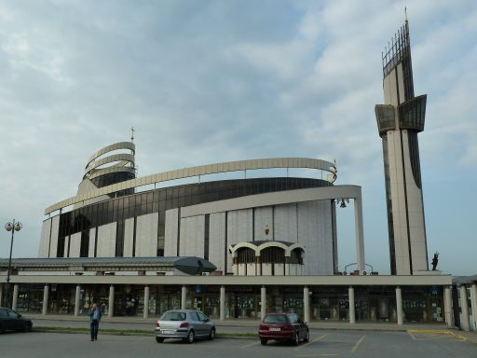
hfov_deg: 52.6
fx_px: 482
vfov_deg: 40.7
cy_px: 179
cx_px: 238
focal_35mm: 35
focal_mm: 5.7
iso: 125
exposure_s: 1/400
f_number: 4
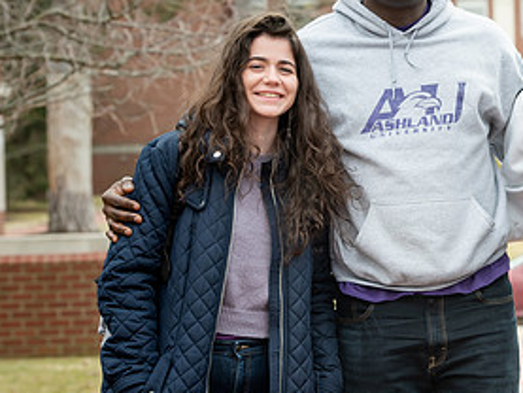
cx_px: 515
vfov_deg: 7.5
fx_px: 2978
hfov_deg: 10.0
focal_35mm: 197
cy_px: 182
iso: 400
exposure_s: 1/320
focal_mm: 98
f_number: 7.1
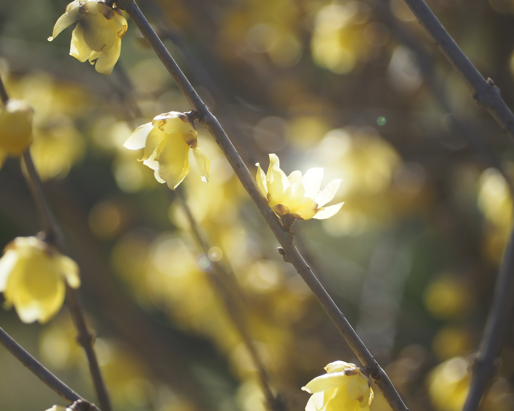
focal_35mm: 335
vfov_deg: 4.6
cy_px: 212
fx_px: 5096
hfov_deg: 5.8
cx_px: 268
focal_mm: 150
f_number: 5.6
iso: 200
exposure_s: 1/640
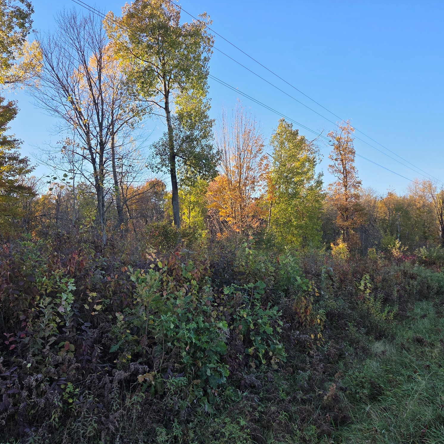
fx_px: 406
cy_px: 223
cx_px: 214
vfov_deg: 57.3
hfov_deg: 57.3
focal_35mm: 28
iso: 80
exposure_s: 1/1343
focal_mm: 5.4
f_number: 1.8
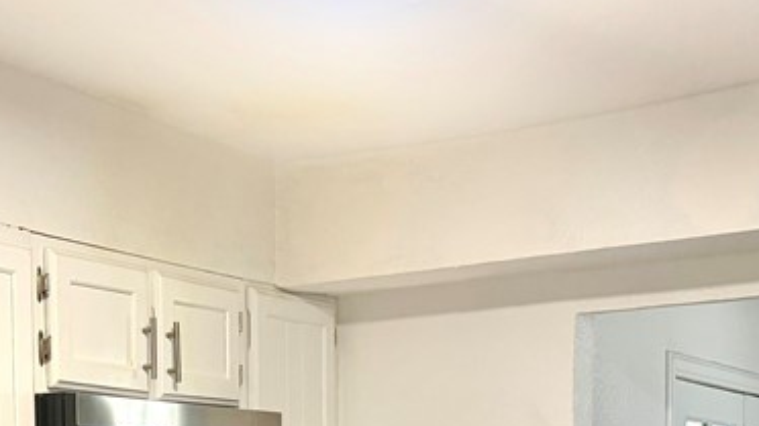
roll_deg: +0.8
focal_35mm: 78
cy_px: 664
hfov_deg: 26.9
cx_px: 210
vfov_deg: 14.3
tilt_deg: -4.0
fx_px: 1569
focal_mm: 5.96
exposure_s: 1/60
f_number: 1.6
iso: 100
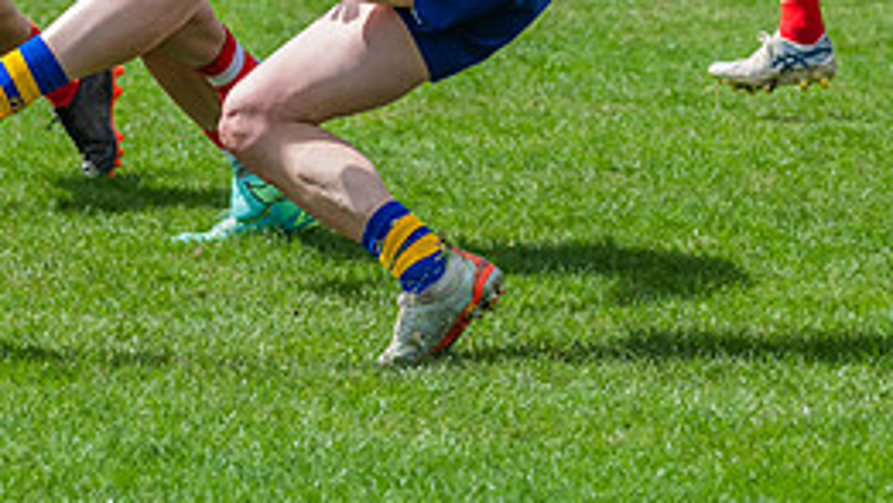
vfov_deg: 3.1
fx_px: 9427
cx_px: 212
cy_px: -145
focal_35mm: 398
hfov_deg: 5.4
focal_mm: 170
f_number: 7.1
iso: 800
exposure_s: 1/1600
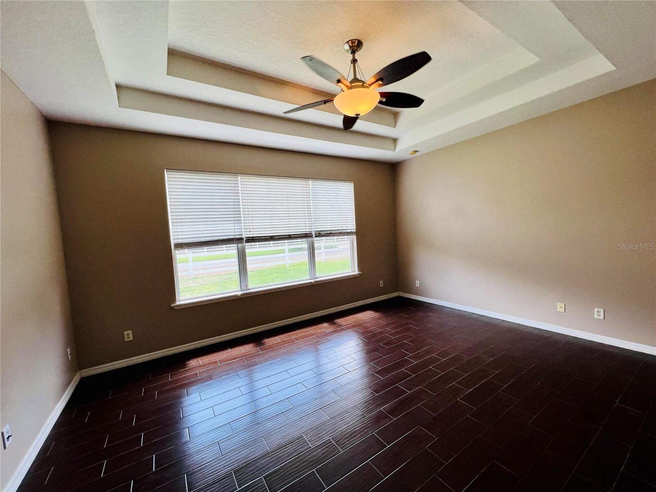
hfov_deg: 106.2
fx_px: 246
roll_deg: +3.8
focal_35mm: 13
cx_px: 328
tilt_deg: -3.2
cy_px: 246
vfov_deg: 89.9
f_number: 1.8
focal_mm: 1.57
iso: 40
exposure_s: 1/120
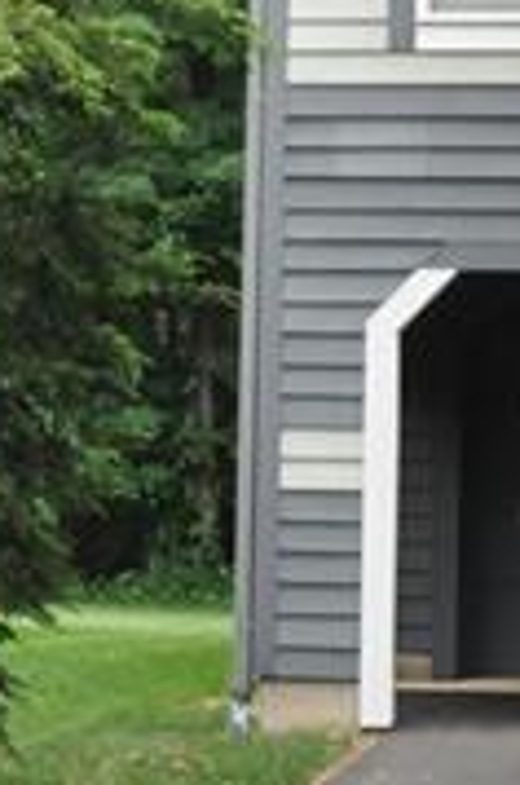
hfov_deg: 9.6
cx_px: 496
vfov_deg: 14.4
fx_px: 3088
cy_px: 251
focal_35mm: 142
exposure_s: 1/400
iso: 1600
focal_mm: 22
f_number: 10
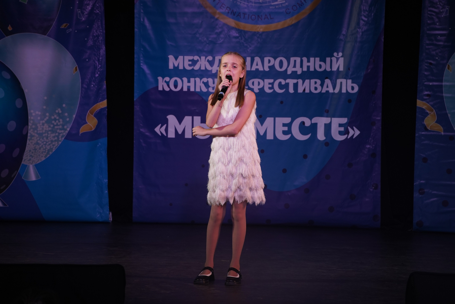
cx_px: 228
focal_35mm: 156
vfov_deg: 8.8
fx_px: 1972
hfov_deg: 13.2
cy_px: 152
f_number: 5.6
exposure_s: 1/250
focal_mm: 156
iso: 1600
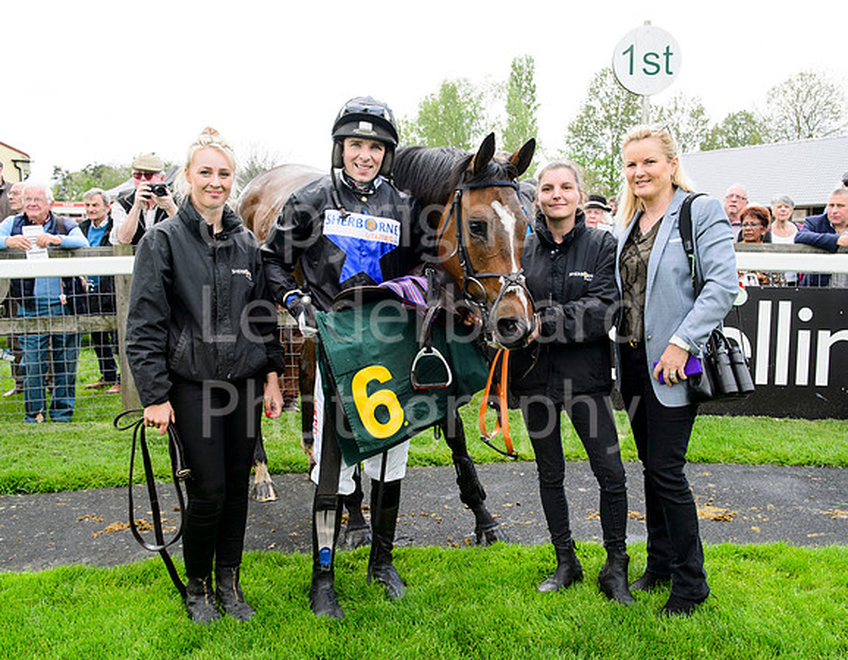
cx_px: 442
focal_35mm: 37
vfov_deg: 39.4
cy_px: 340
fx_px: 921
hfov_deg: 49.4
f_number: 7.1
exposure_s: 1/200
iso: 200
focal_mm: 32
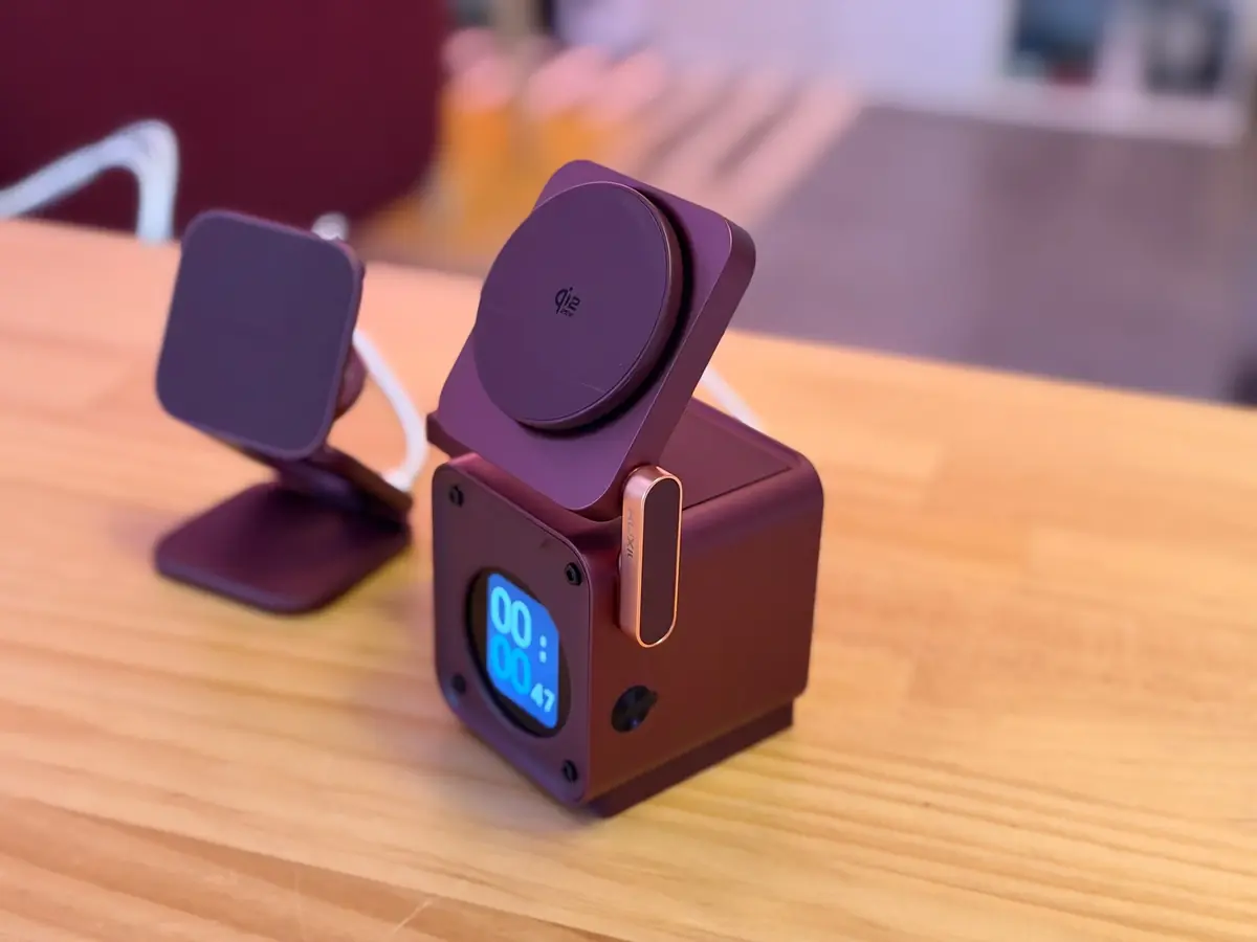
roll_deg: -2.0
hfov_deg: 39.7
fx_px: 1743
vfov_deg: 30.3
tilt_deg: -28.1
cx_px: 628
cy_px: 471
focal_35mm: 48
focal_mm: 6.76
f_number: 1.78
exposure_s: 1/30
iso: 640
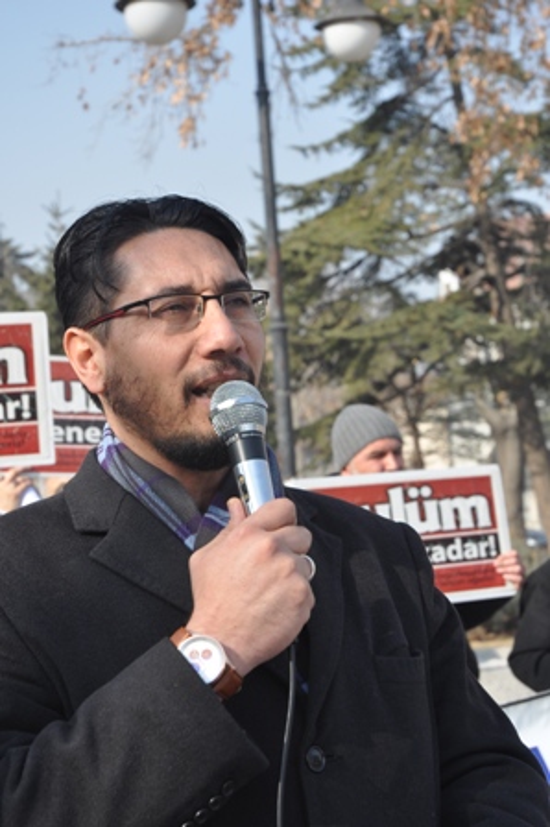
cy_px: 414
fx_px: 1790
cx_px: 275
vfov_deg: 26.0
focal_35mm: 78
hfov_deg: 17.5
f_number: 7.1
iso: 200
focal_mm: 52
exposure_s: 1/200
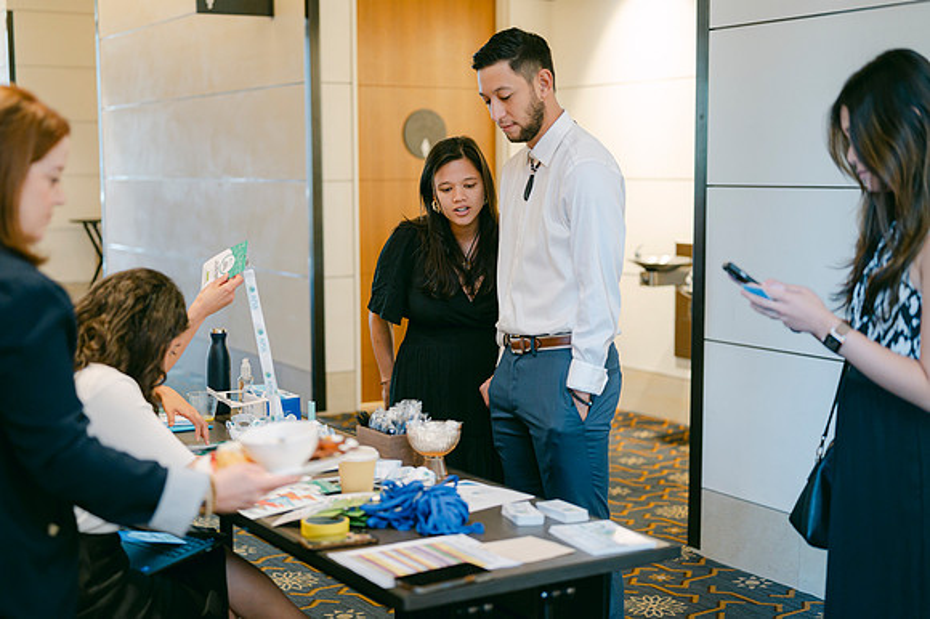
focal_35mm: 50
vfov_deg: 27.0
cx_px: 465
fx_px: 1291
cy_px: 310
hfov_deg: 39.6
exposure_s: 1/125
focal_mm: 50
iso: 1600
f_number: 2
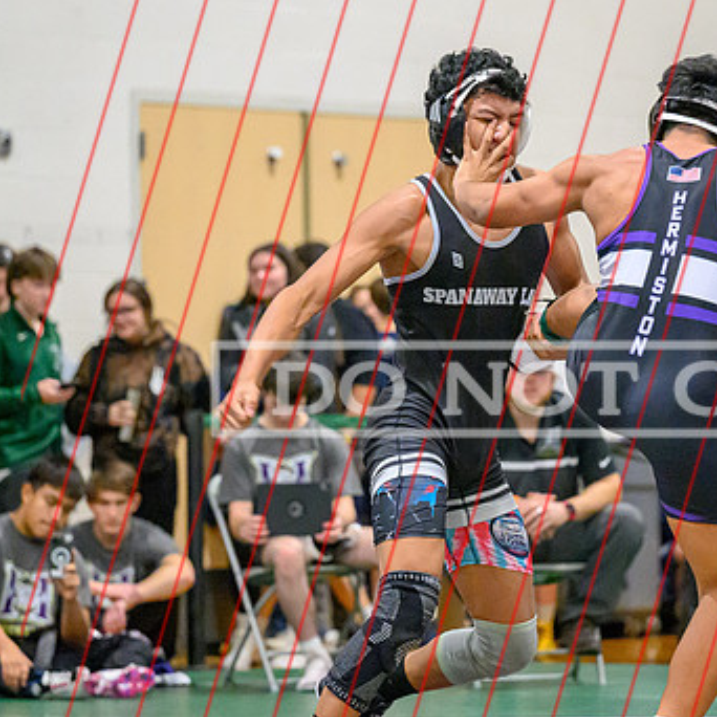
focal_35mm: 191
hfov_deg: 9.2
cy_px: 282
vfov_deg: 9.2
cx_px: 452
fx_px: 4476
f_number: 2.8
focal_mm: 102
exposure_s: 1/800
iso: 11400
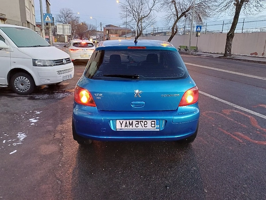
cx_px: 133
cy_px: 100
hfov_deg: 69.4
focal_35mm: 25
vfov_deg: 54.9
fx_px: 192
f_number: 1.8
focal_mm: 4.65
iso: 400
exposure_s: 1/33.4
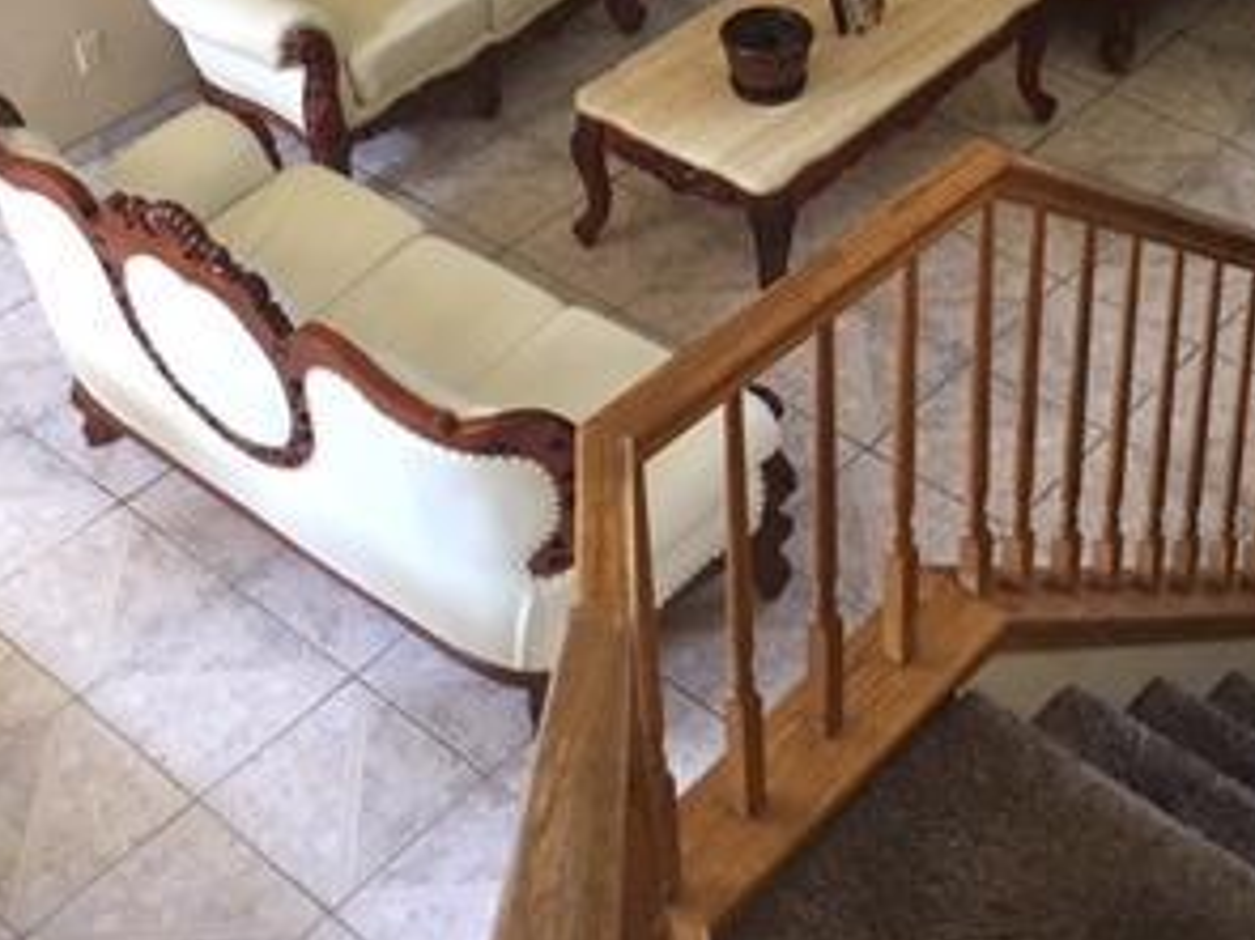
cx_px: 774
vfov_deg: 22.2
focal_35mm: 63
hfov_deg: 30.6
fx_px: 2283
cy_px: -38
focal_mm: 4.15
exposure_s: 1/8
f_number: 2.2
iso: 100
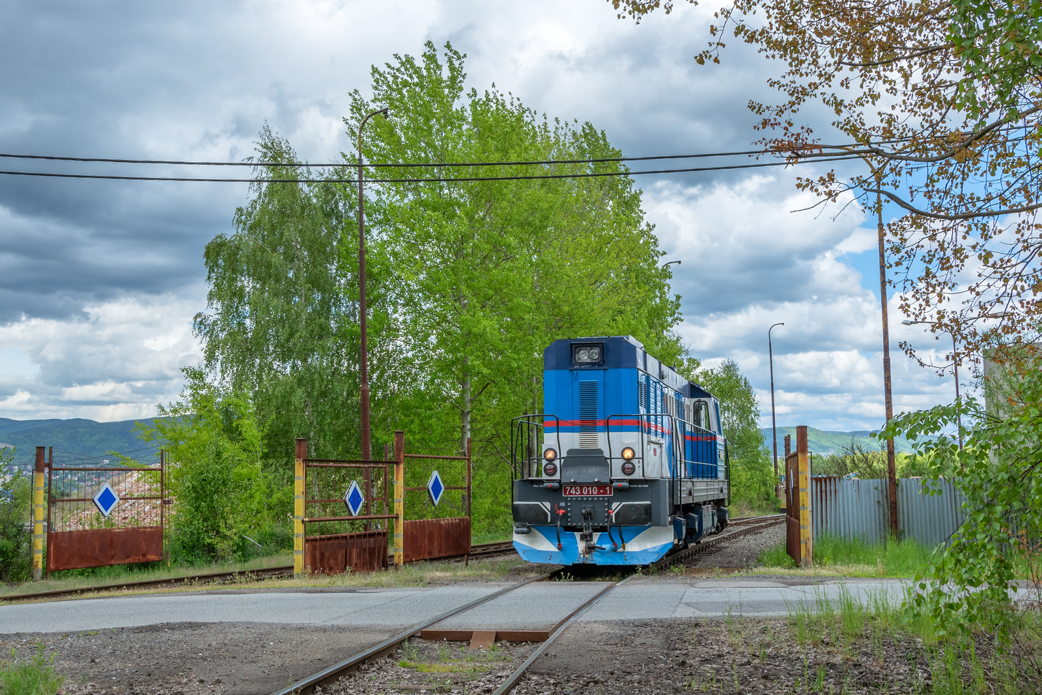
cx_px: 521
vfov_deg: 36.9
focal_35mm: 36
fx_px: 1042
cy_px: 348
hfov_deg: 53.1
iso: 200
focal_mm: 24
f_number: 9
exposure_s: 1/500
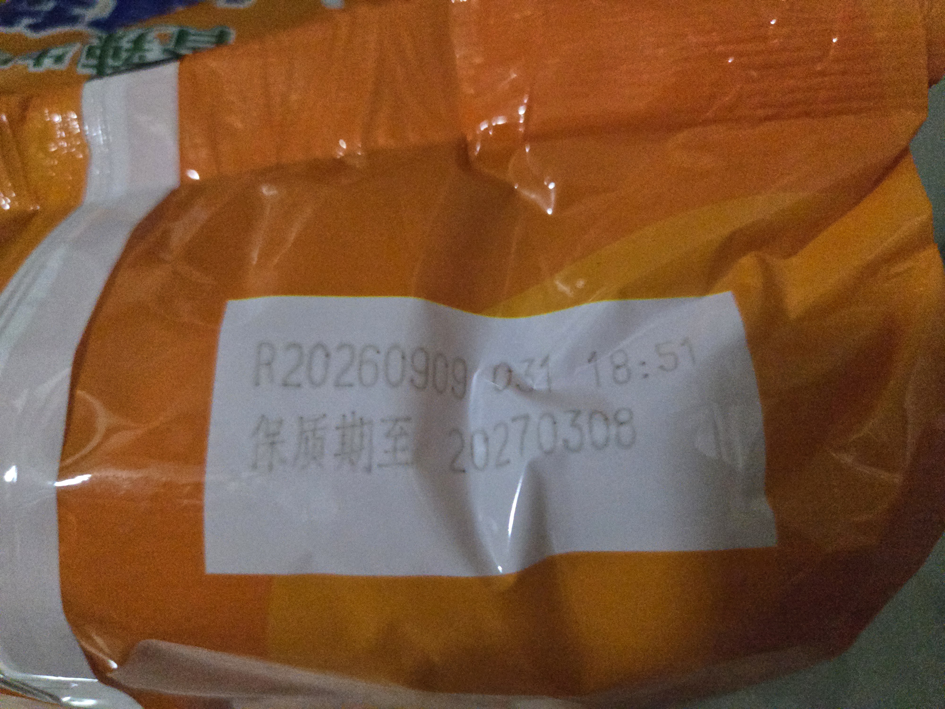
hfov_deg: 73.9
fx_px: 628
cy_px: 354
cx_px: 472
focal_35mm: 23
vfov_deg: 58.9
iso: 1250
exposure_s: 1/50
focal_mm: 5.4
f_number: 1.8
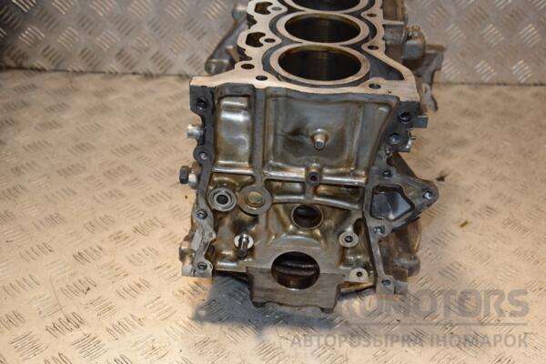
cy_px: 182
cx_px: 273
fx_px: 796
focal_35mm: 52
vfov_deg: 25.8
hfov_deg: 37.9
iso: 800
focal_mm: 35
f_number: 5
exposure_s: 1/200
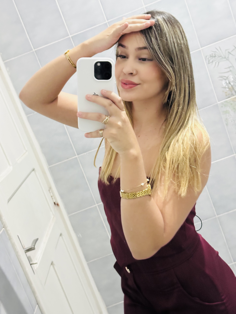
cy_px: 157
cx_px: 118
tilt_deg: -9.9
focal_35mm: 48
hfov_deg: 30.3
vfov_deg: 39.7
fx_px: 436
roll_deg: +19.8
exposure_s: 1/20
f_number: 1.78
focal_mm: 6.86
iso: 640
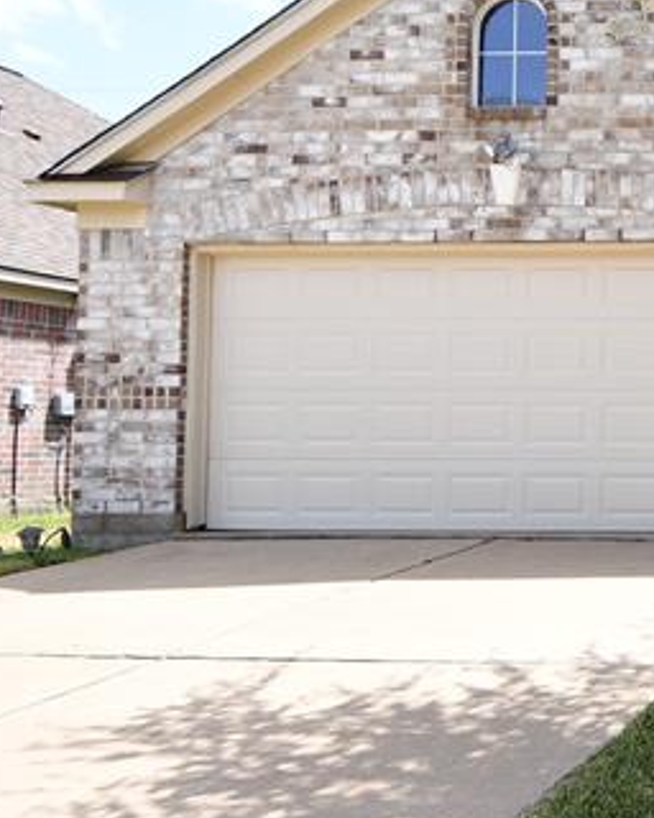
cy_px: 391
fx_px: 1089
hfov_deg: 24.9
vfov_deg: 41.1
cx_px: 1004
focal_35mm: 45
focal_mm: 10
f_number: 7.1
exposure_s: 1/250
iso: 200
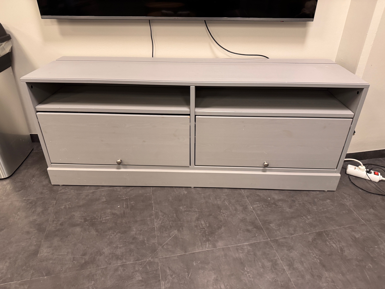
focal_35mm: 24
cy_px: 144
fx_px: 267
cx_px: 192
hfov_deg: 71.6
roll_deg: +0.5
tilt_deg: -30.1
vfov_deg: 56.8
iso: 320
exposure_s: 1/50
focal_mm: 6.76
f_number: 1.78
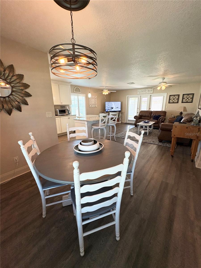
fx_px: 108
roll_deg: +1.1
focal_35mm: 14
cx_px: 100
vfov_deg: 102.1
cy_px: 134
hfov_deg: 85.7
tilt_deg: -13.5
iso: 250
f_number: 2.2
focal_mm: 2.22
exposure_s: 1/120
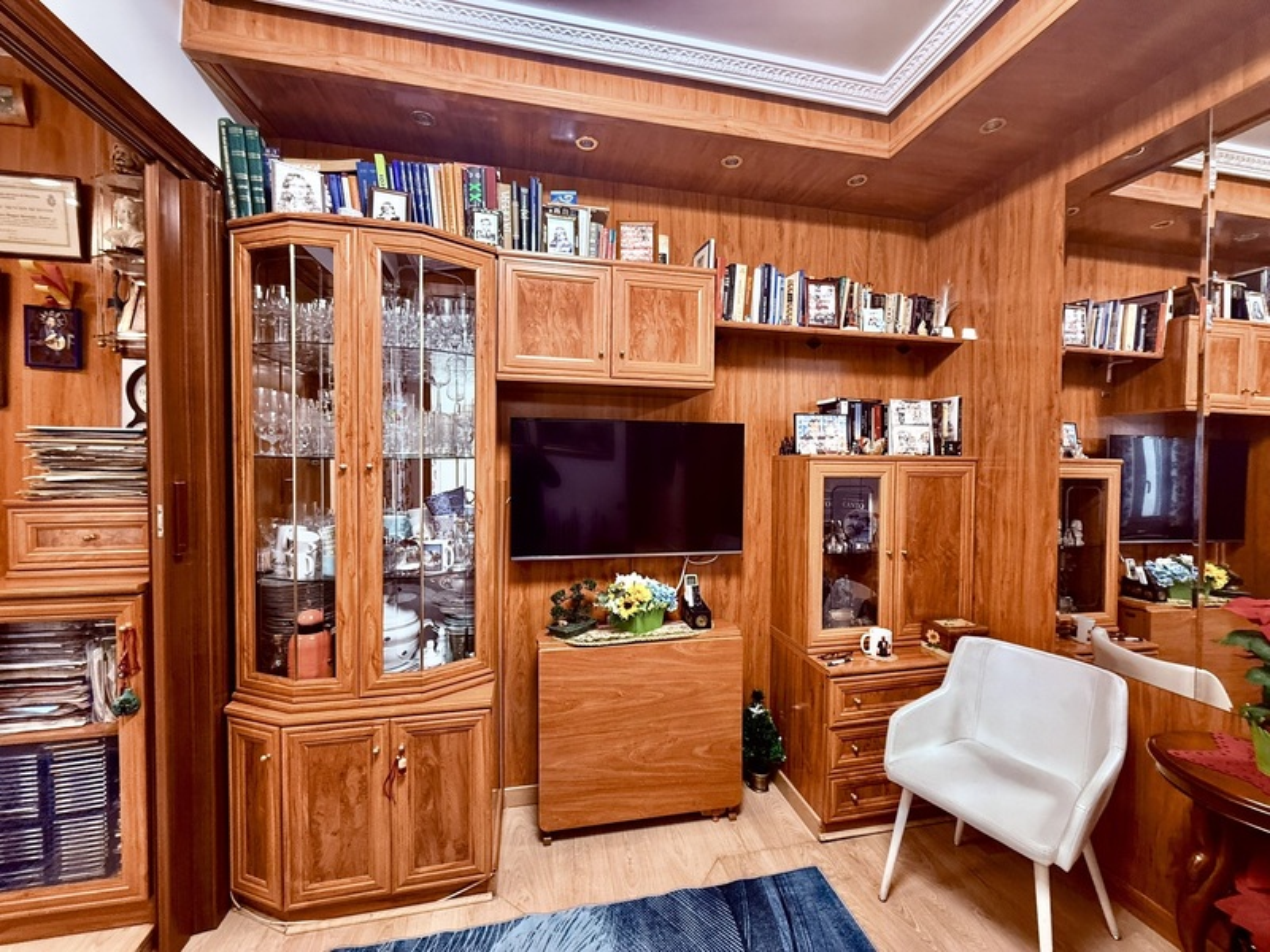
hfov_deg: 102.1
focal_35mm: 14
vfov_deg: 85.7
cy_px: 476
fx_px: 514
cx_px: 635
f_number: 2.2
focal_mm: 2.22
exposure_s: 1/50
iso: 320
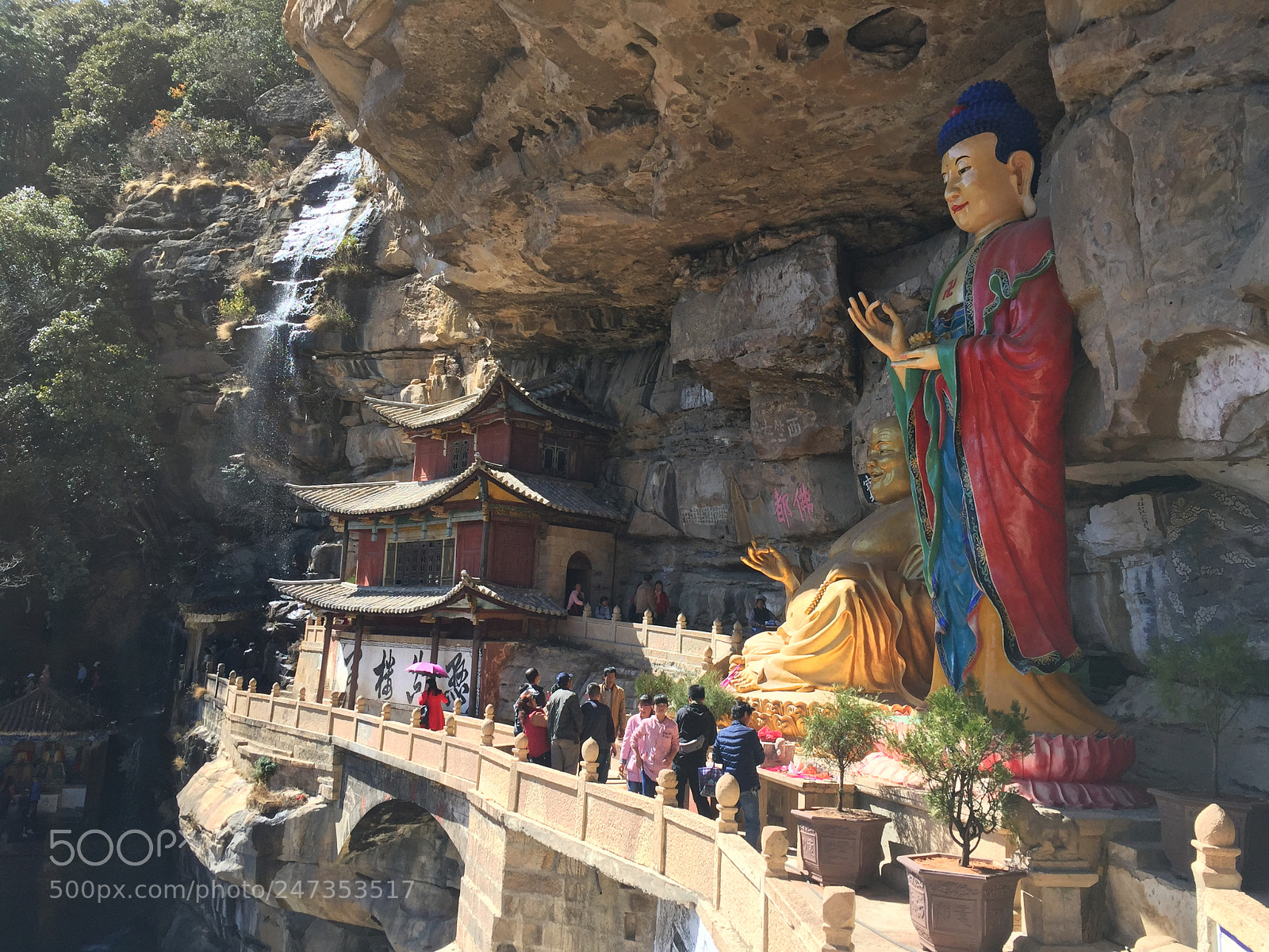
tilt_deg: +9.1
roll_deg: -3.7
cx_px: 634
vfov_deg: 48.2
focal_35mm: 29
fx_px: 1063
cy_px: 476
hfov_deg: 61.7
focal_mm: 4.15
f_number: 2.2
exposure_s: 1/719
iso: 32
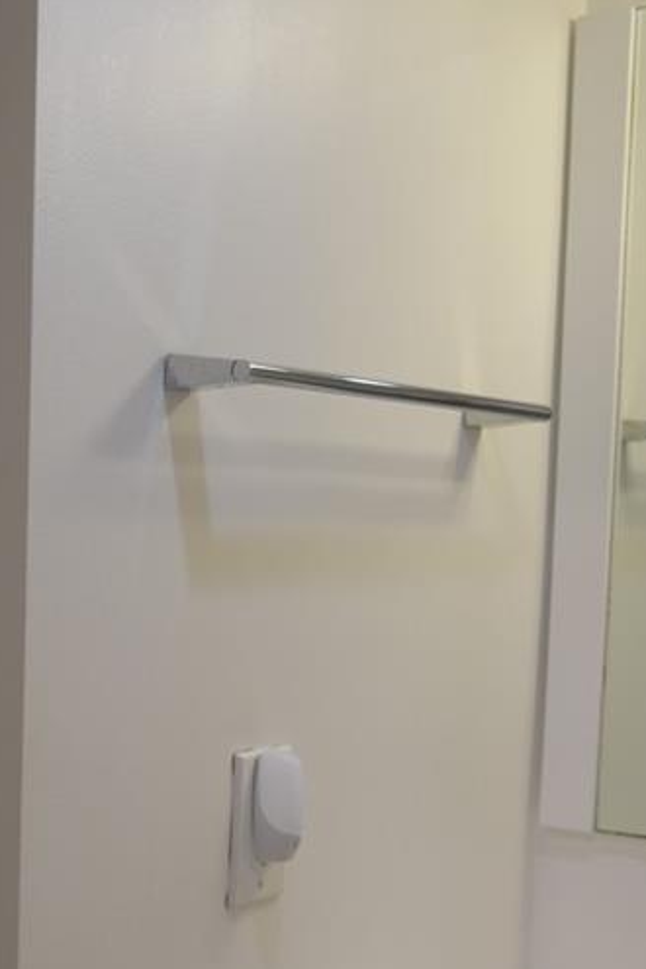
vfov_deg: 31.0
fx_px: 1696
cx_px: -15
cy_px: 791
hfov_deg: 20.8
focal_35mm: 63
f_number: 2.8
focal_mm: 26
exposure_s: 1/320
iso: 400
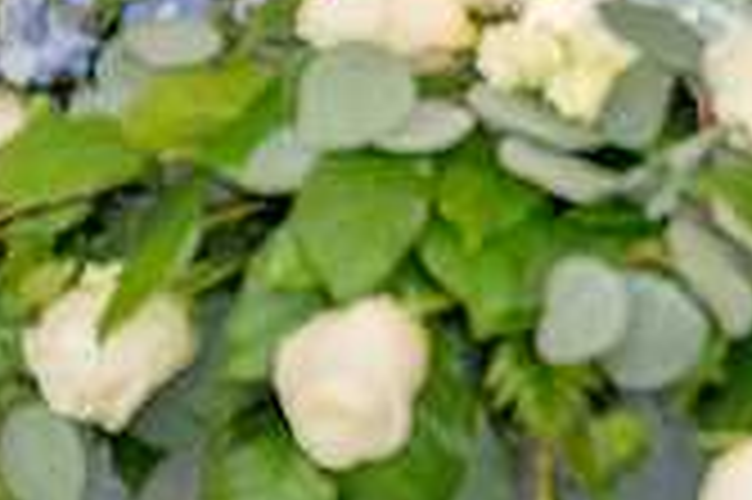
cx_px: 1211
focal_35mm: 243
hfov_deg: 8.3
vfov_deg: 5.6
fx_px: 5071
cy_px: -205
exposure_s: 1/160
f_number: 3.2
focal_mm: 70
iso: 1000
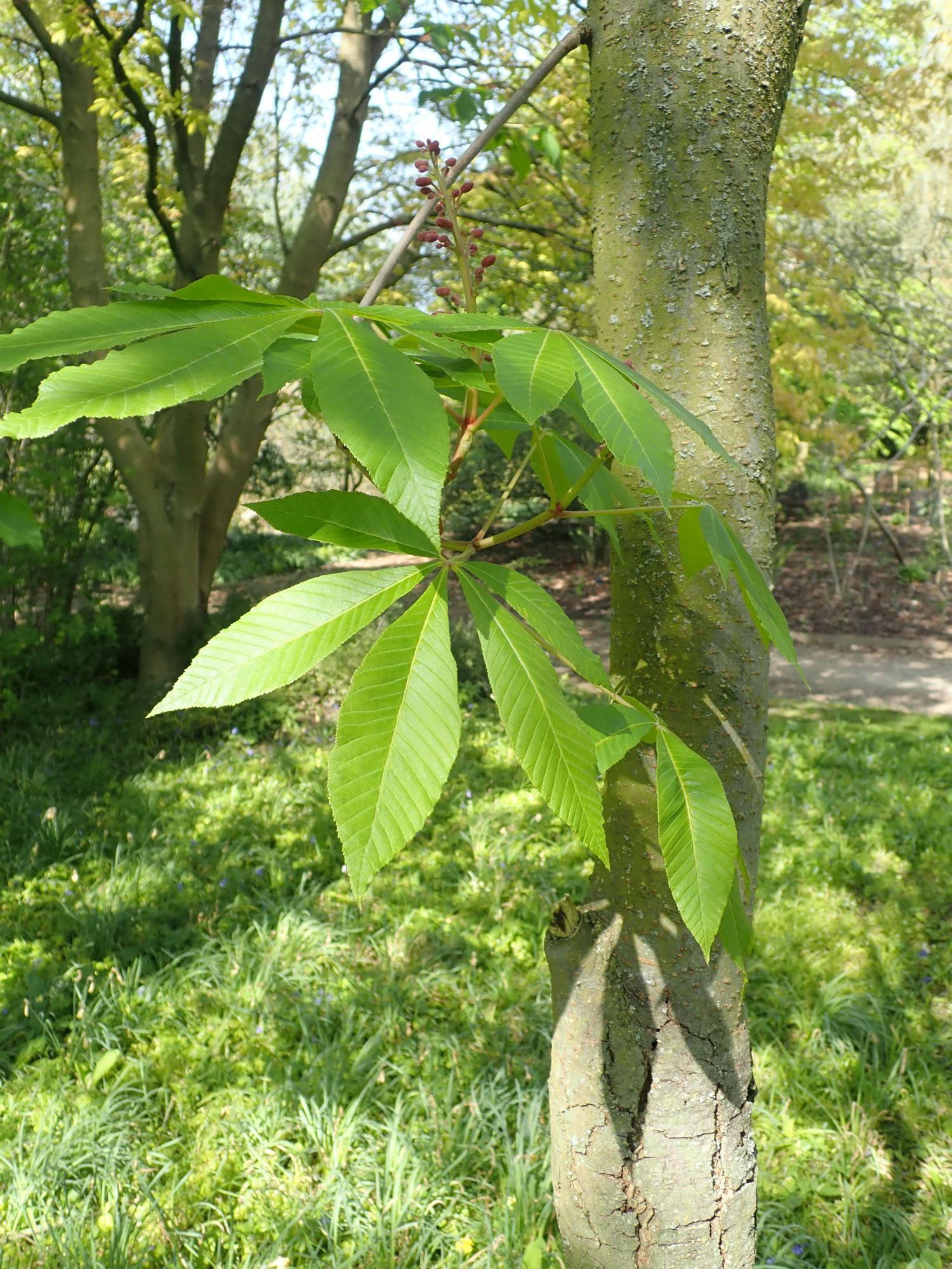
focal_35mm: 30
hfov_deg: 46.8
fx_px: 1100
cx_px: 476
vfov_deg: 60.0
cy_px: 634
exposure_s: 1/160
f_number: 3.2
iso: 100
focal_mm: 5.5
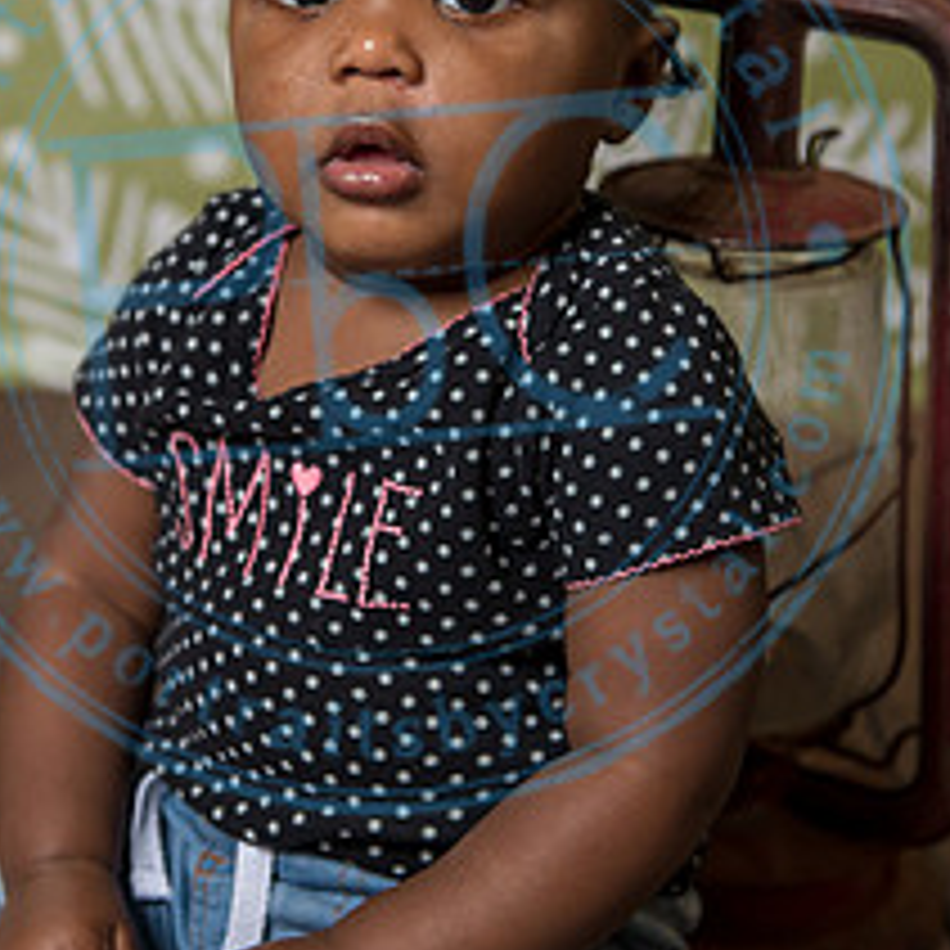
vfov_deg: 19.9
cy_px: 284
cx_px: 351
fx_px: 2701
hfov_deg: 19.9
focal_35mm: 87
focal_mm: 48
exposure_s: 1/200
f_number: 3.5
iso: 200
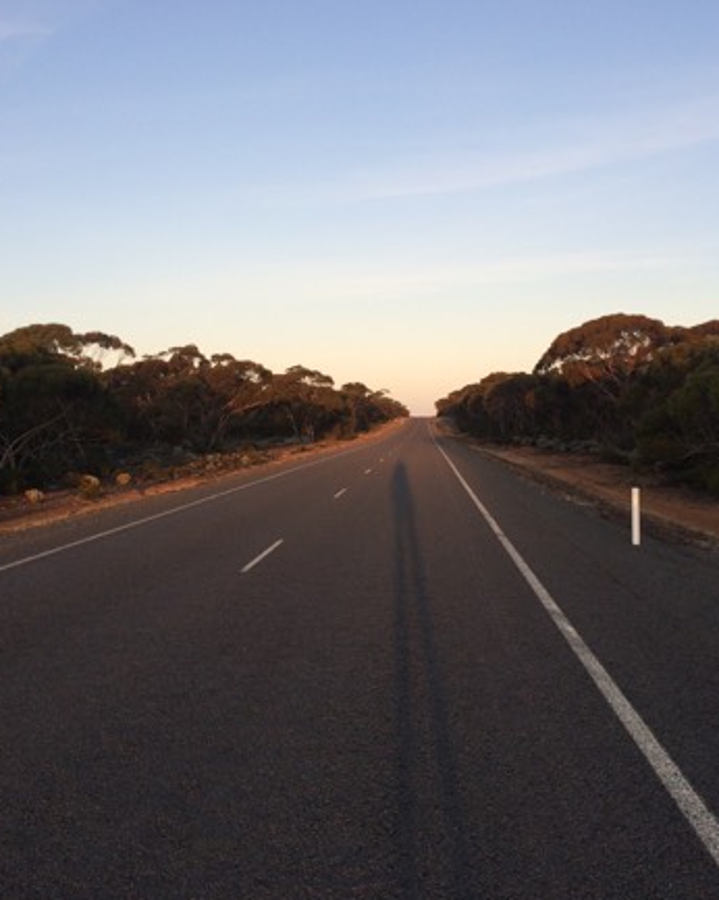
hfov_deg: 43.3
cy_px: 370
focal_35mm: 34
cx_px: 374
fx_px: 905
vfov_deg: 52.6
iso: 32
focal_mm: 4.15
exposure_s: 1/331
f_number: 2.2
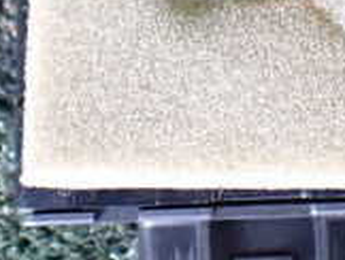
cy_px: -23
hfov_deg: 17.6
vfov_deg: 13.1
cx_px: 249
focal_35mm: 111
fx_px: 1108
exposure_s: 1/50
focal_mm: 5.4
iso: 800
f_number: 2.3
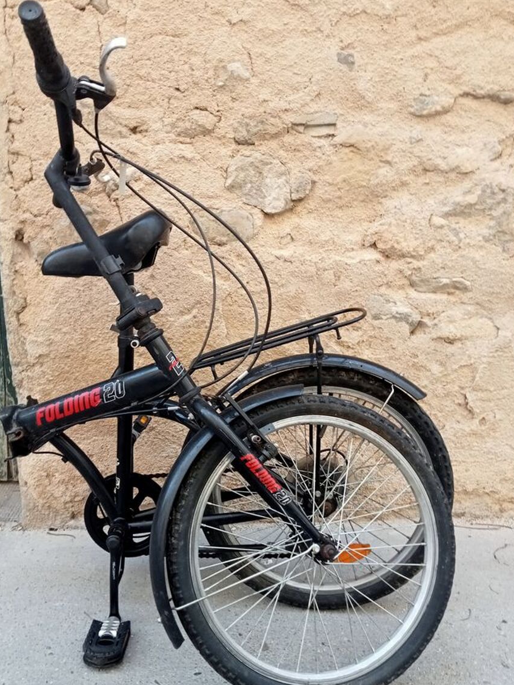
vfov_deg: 55.3
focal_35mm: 33
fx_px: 653
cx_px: 215
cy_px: 354
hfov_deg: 42.8
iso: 143
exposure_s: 1/50
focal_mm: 3.46
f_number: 2.2
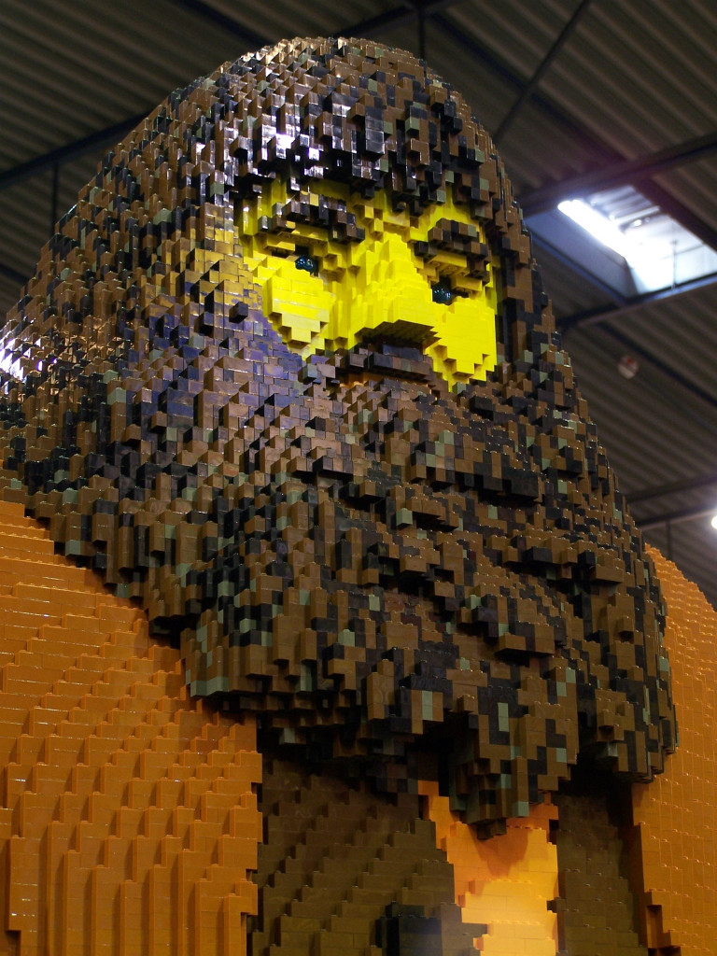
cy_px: 478
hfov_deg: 19.6
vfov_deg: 26.0
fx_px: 2071
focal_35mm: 75
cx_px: 358
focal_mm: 12.4
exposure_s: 1/2
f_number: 3.2
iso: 80
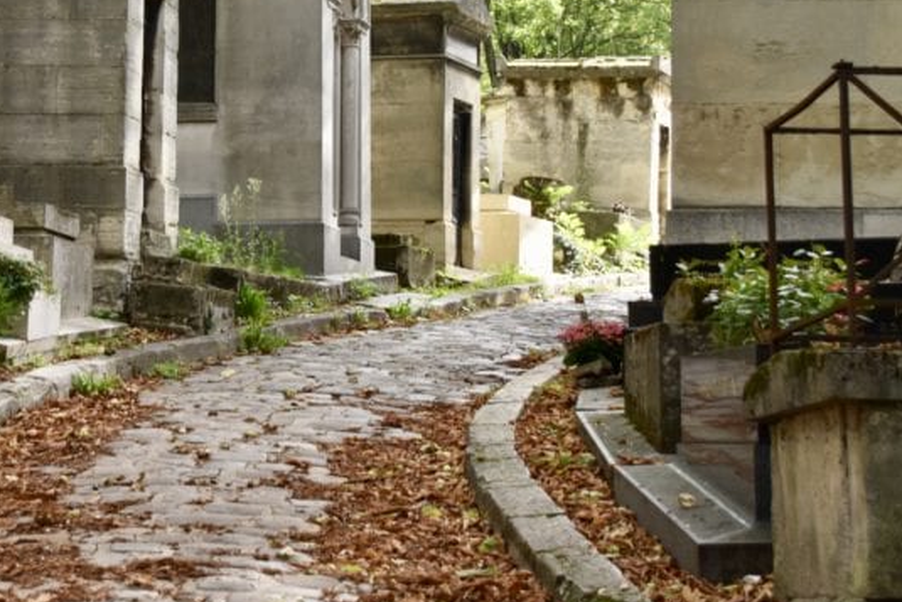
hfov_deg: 18.7
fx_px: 2732
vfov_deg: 12.5
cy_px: 95
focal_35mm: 109
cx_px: 341
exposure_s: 1/160
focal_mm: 38
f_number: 6.3
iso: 200
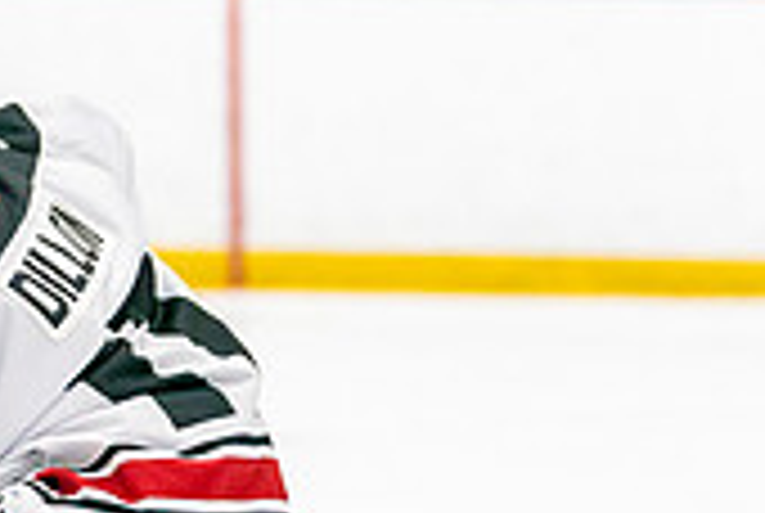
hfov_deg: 4.0
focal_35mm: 518
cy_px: 677
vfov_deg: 2.7
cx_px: 98
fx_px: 11027
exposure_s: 1/1250
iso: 3200
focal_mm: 119
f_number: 2.8
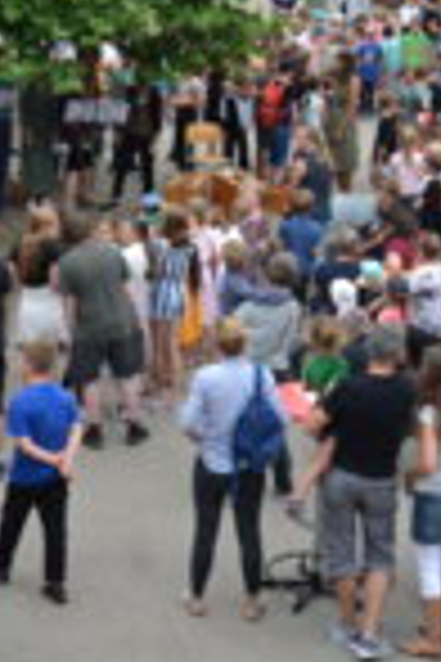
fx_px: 1801
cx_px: 58
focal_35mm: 98
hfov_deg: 13.9
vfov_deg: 20.6
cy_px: 137
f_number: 5.6
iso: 100
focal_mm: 24
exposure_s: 1/125
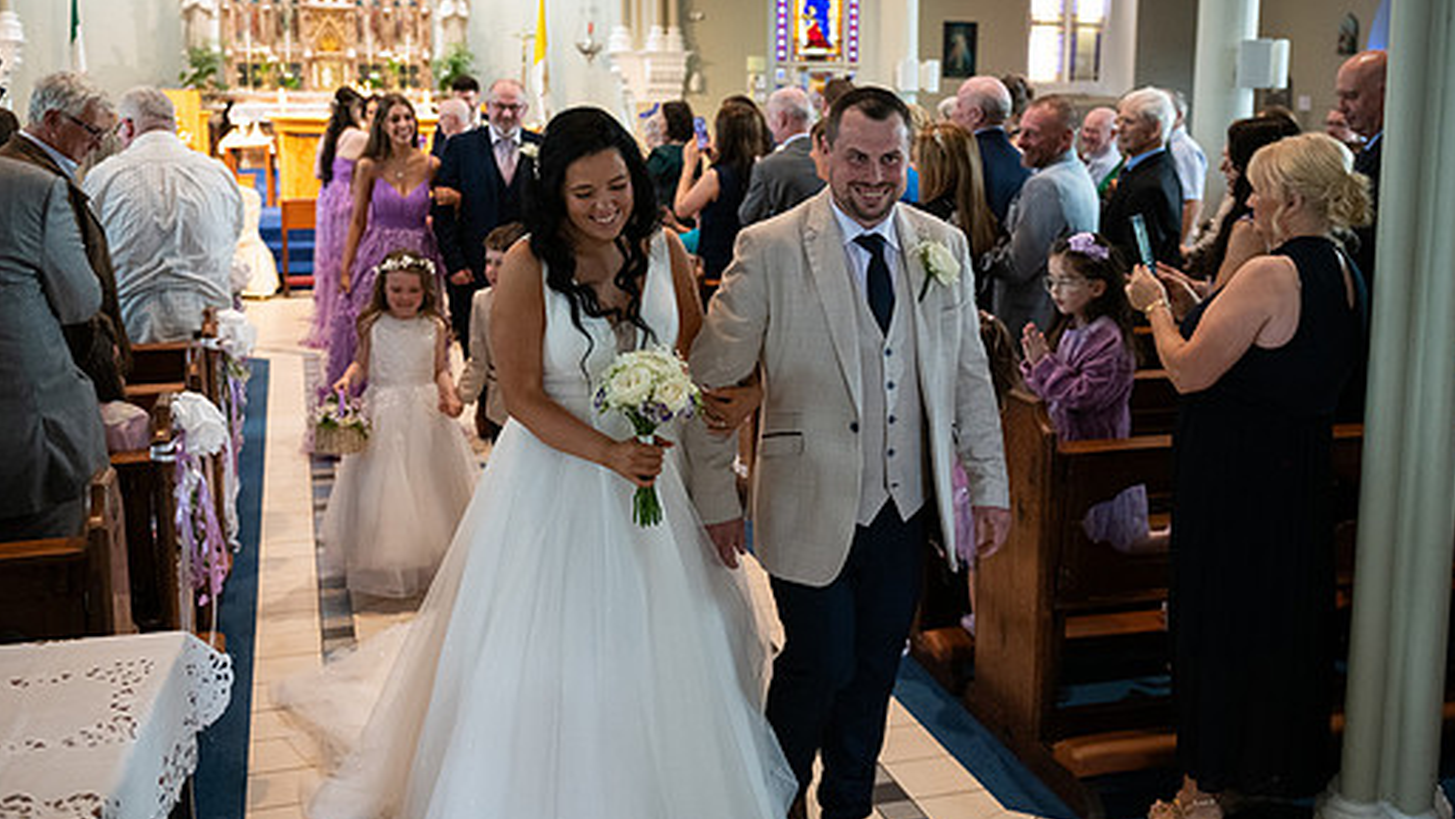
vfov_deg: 31.1
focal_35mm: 38
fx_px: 1466
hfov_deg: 52.7
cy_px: 320
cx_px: 776
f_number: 3.5
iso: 1000
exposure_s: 1/160
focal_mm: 32
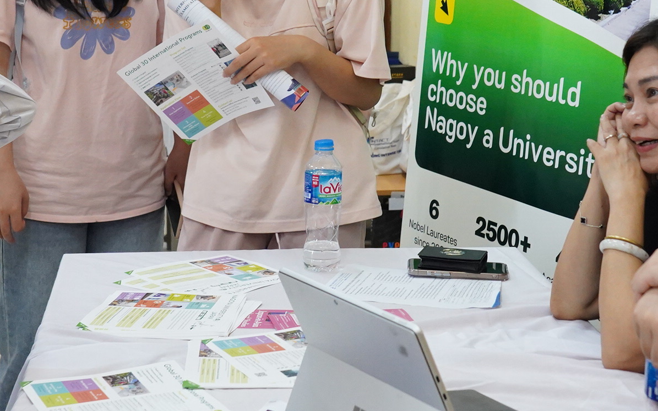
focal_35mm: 82
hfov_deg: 25.2
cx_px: 296
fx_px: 1471
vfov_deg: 15.9
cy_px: 107
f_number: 5.6
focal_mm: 32
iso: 4000
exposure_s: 1/125
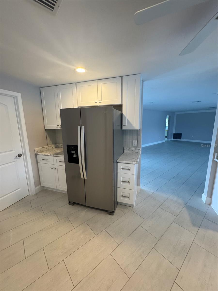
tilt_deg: -11.4
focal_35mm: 14
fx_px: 118
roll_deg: +1.1
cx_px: 109
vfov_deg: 102.1
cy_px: 146
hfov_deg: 85.7
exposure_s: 1/120
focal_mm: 2.22
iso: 320
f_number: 2.2
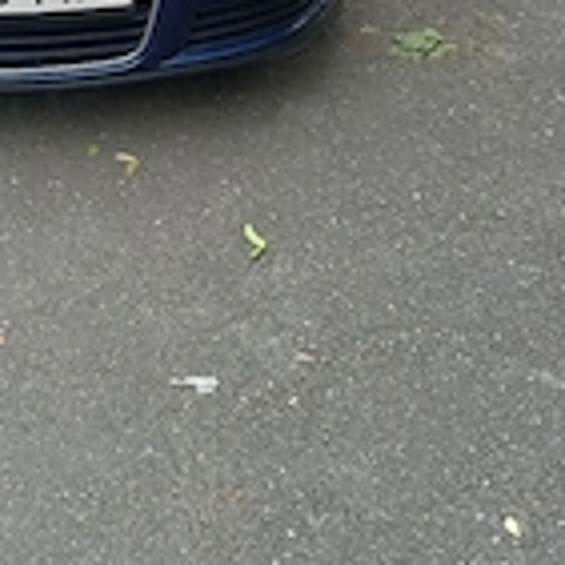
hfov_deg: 25.6
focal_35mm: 65
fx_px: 1200
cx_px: 52
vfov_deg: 24.2
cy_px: -104
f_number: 1.8
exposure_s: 1/101
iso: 149
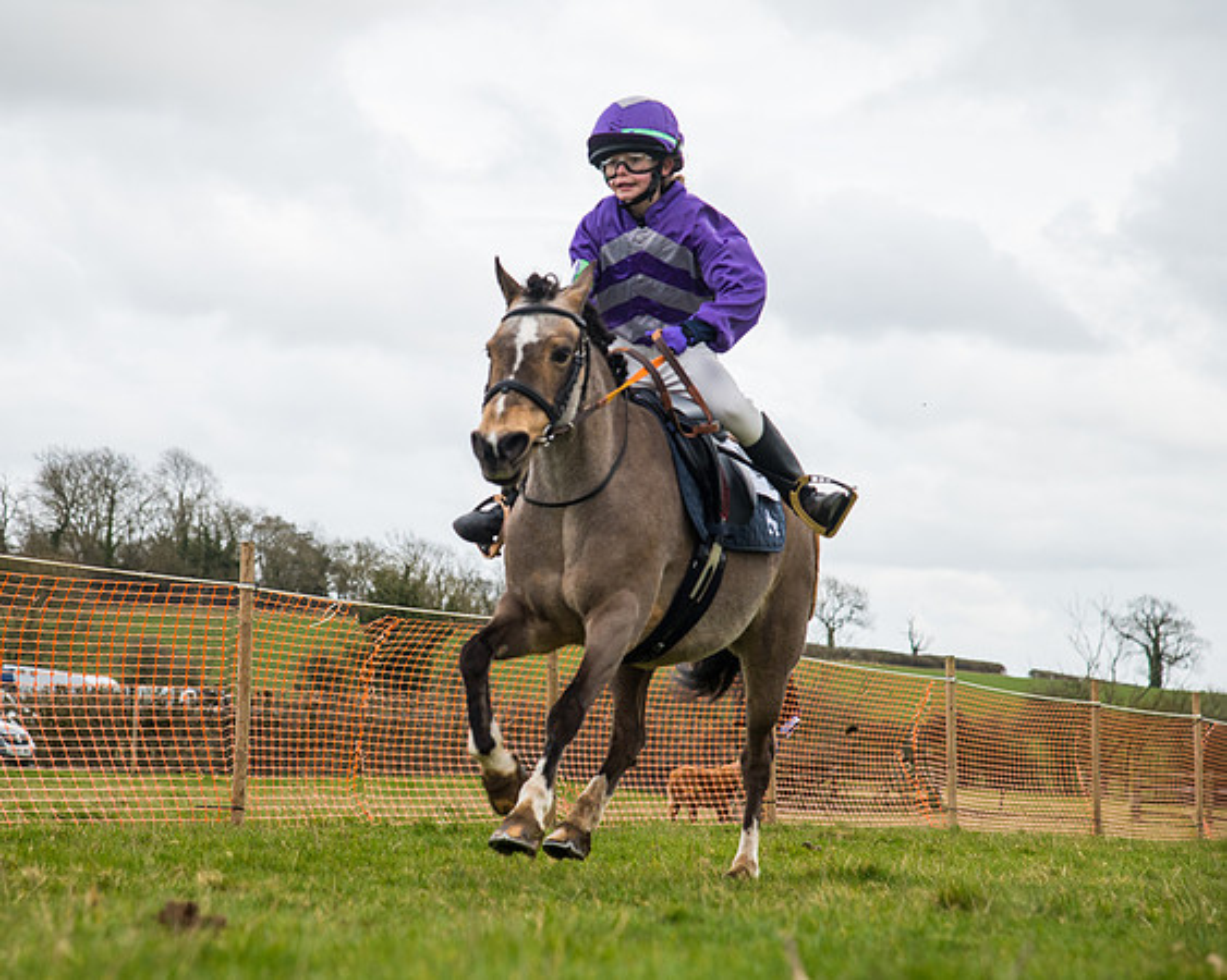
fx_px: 3889
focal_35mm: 107
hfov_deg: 17.9
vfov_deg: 14.4
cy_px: 490
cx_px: 527
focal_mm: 95
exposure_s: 1/1250
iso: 800
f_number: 5
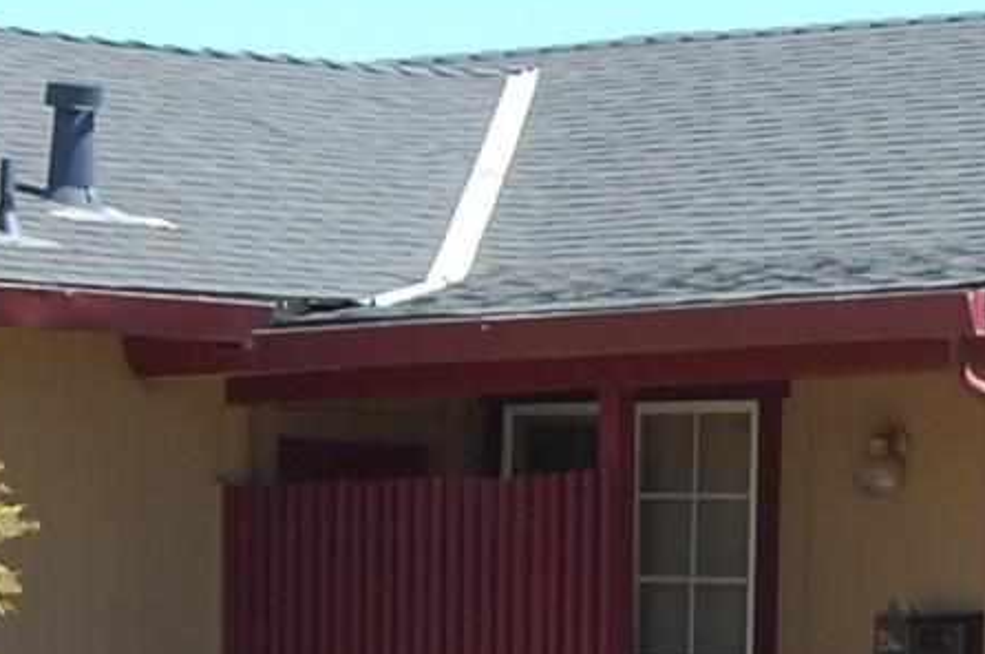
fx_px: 6639
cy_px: 769
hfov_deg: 8.5
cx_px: 852
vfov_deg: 5.6
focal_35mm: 243
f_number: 8
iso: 200
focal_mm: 24
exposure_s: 1/250
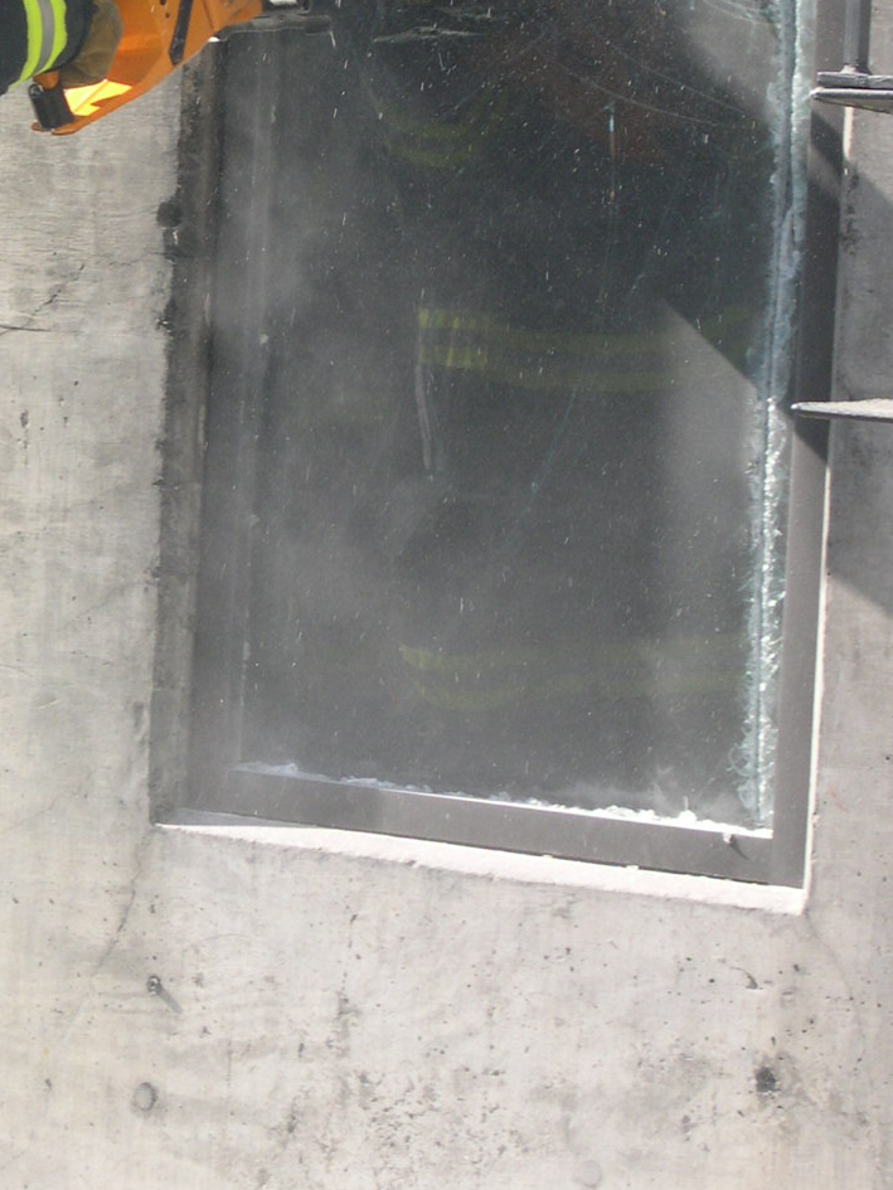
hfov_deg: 7.7
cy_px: 225
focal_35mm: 193
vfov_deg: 10.2
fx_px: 6637
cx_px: 199
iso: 100
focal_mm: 24
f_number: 4.9
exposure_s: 1/208
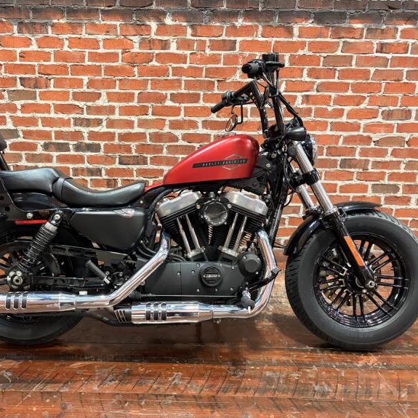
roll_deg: -2.7
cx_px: 159
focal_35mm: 32
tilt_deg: -17.7
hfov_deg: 50.6
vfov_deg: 51.1
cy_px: 206
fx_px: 437
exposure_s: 1/60
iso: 400
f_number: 1.6
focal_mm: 5.96
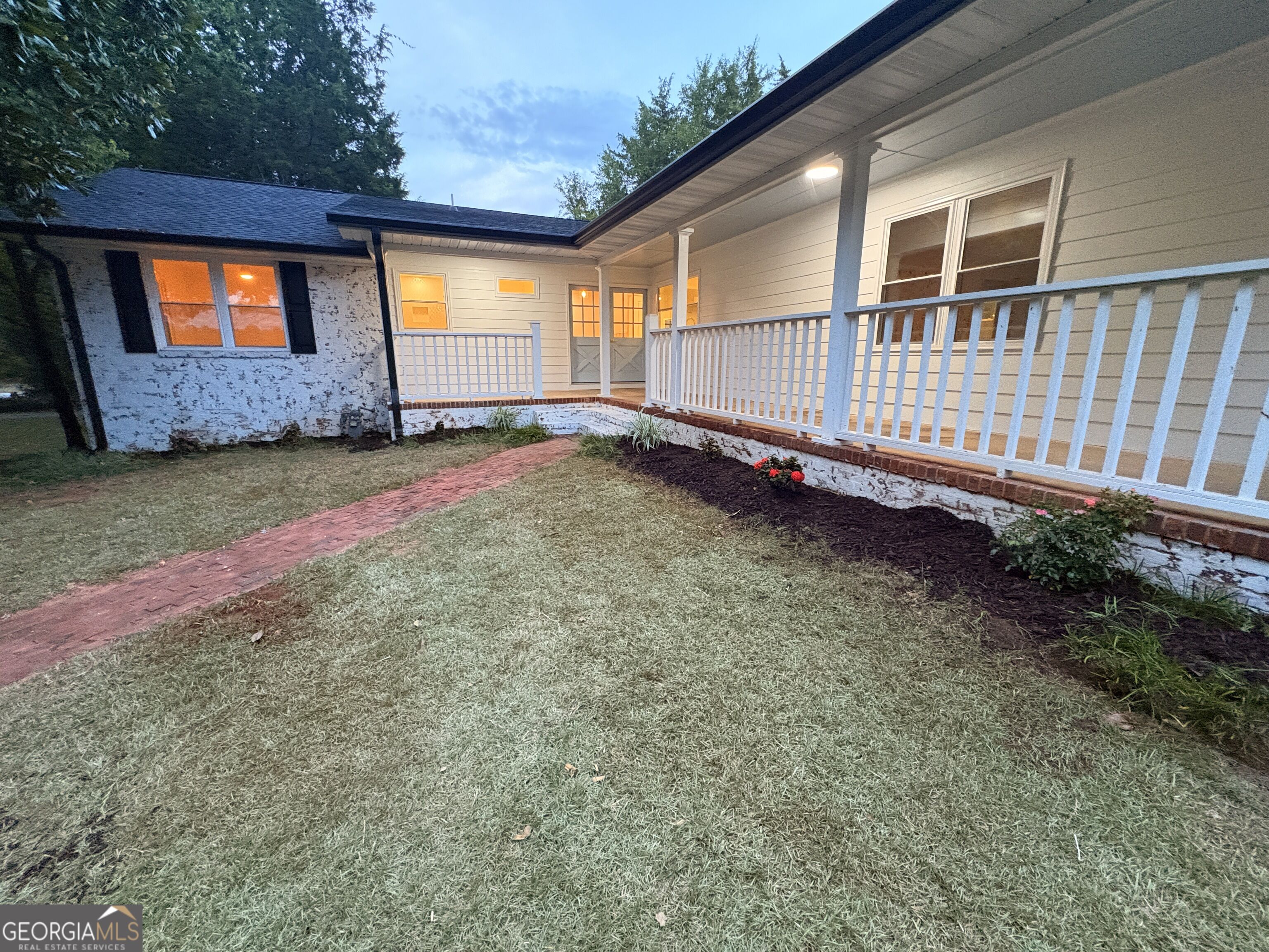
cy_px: 476
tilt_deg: -13.0
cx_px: 634
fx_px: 513
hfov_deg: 102.1
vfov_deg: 85.7
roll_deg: +0.2
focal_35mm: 14
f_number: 2.2
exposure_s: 1/60
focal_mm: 2.22
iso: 800
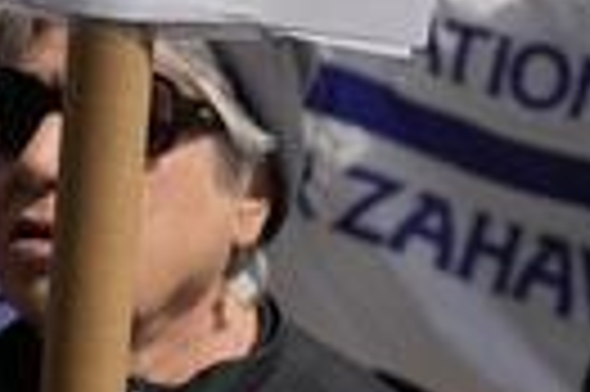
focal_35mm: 121
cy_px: -259
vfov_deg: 10.7
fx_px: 1981
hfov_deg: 16.7
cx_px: 45
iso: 400
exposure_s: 1/8000
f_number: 4
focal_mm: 31
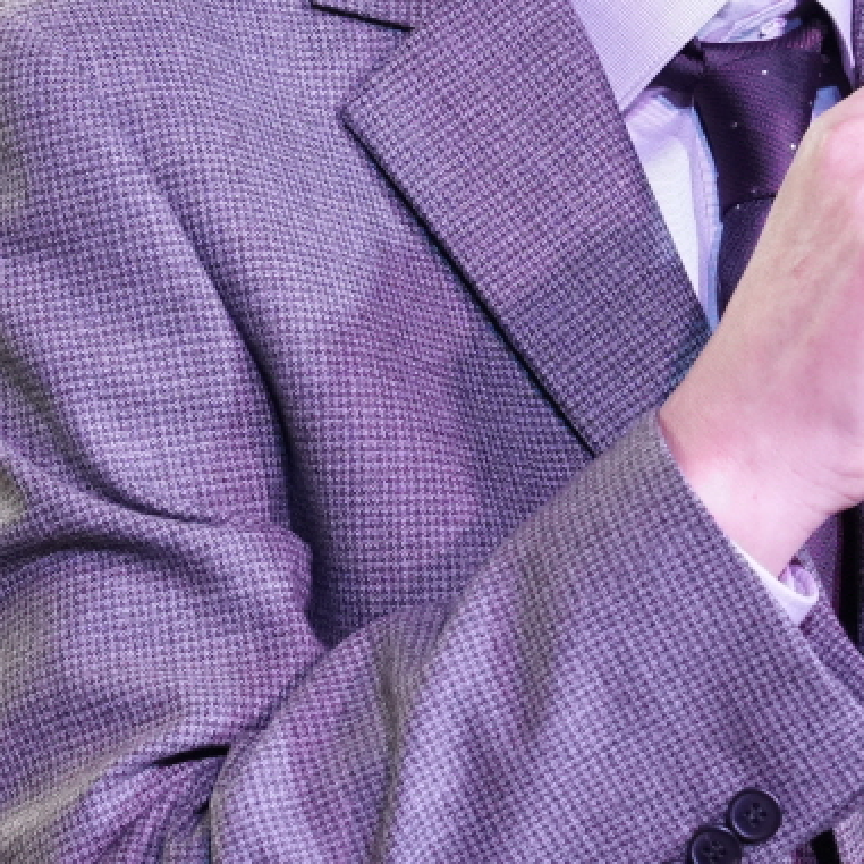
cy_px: 159
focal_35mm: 253
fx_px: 7144
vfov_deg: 6.9
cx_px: 712
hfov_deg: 6.9
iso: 1250
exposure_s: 1/160
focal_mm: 63
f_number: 5.6
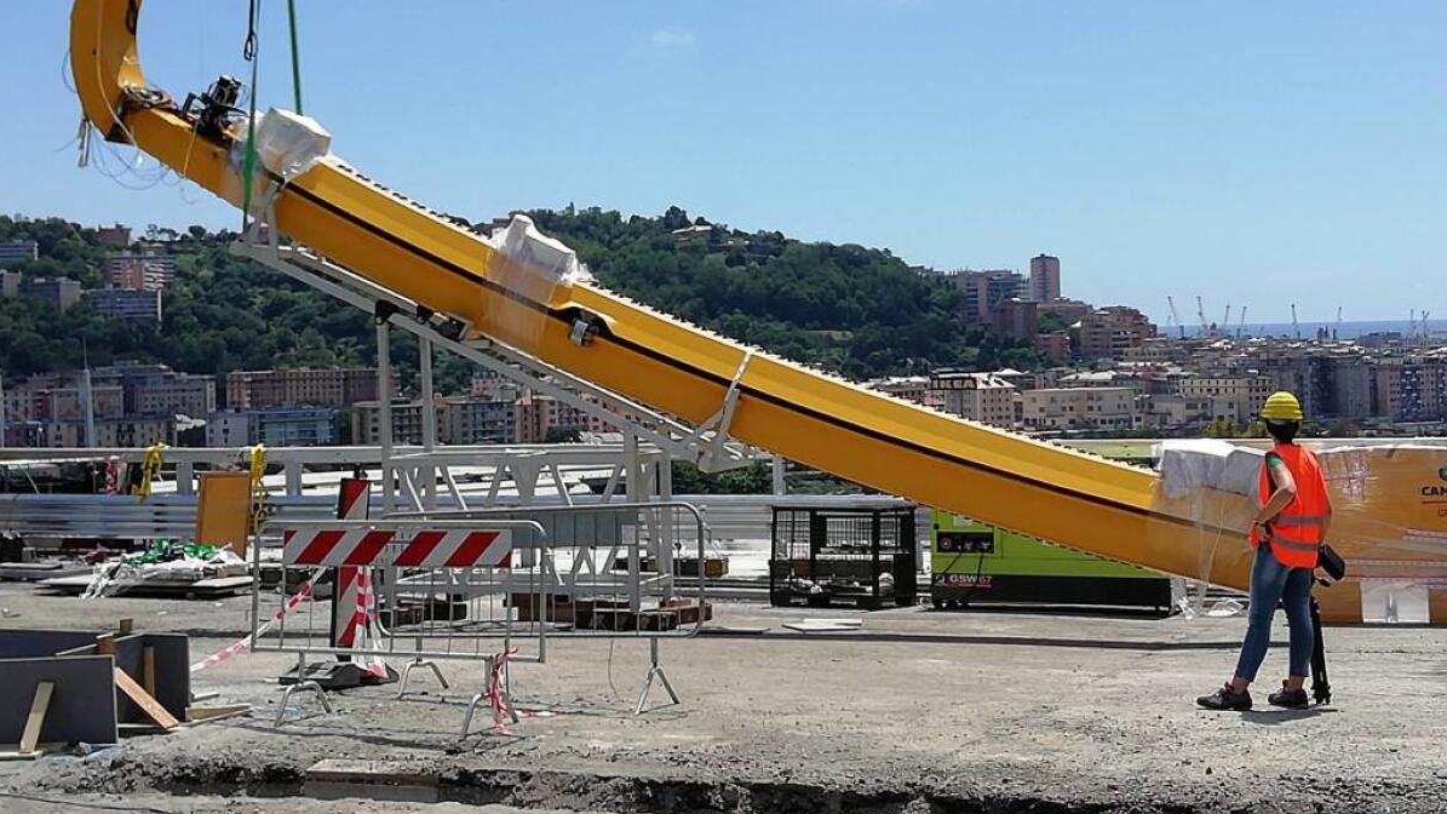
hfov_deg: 36.0
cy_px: 298
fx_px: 2225
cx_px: 722
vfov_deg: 20.7
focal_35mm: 58
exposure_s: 1/2033
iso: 50
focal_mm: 3.21
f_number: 2.2
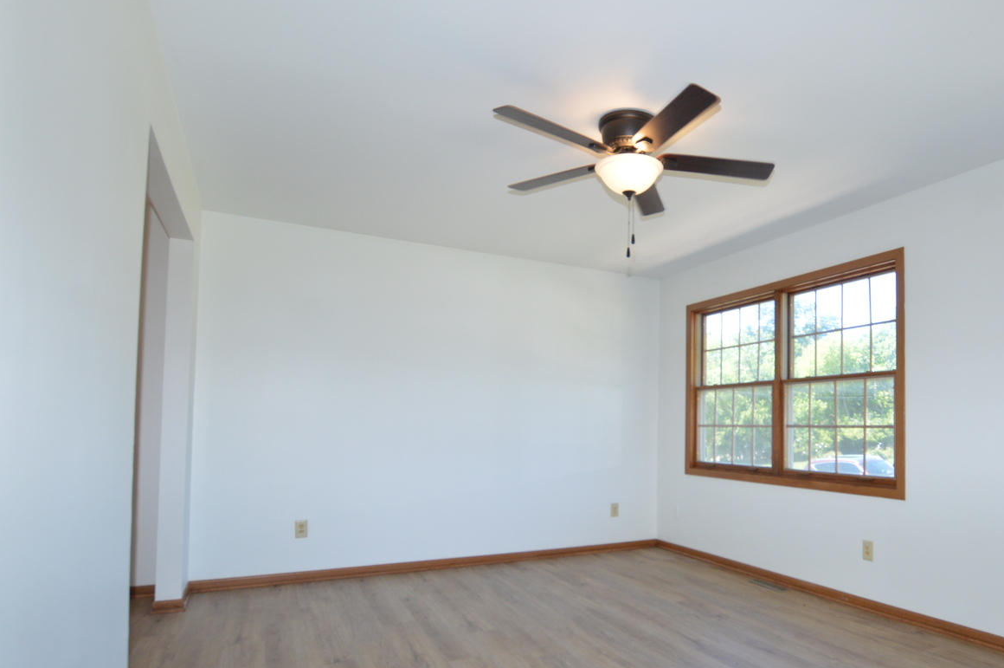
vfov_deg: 58.9
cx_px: 646
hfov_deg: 79.3
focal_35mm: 21
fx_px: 585
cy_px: 402
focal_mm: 10
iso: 400
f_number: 5.6
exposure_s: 1/125
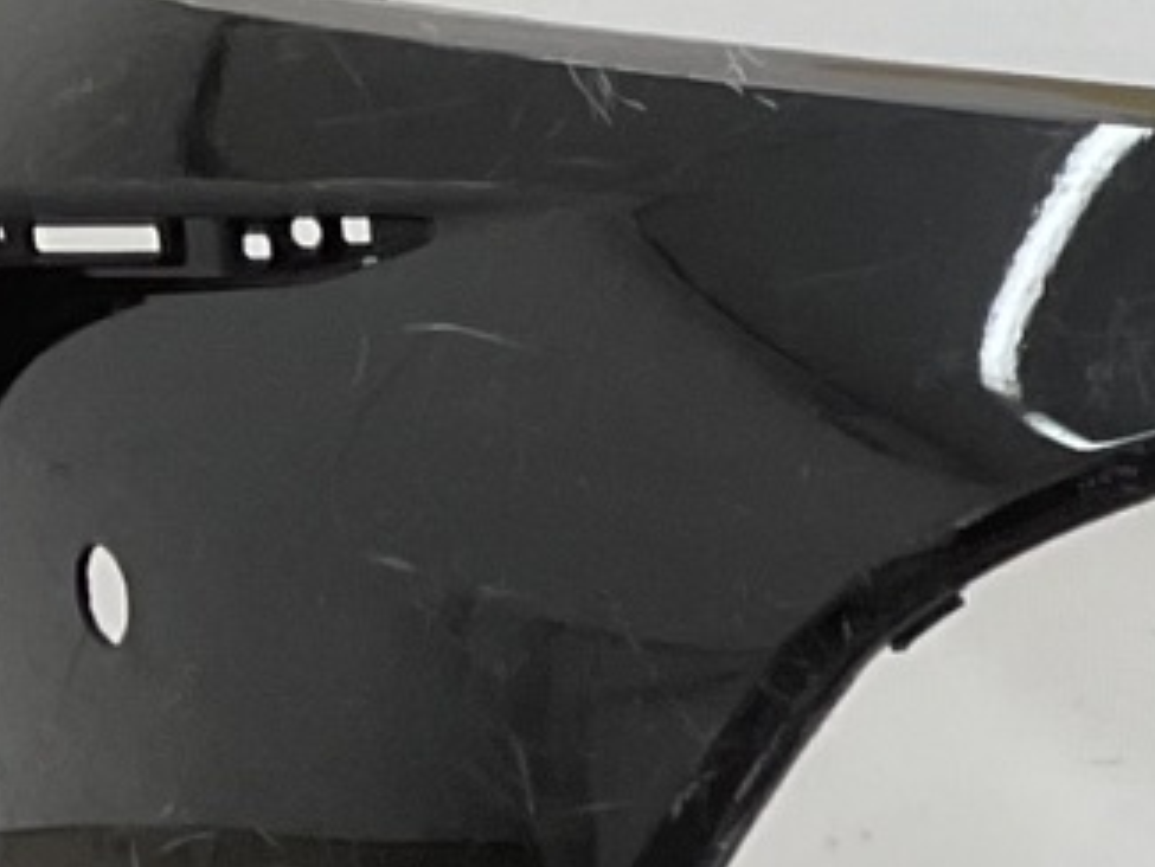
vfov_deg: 8.2
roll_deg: -0.3
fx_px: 6008
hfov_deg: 9.2
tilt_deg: -7.3
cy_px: 263
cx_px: 3277
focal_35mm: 180
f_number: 1.8
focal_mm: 3
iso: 16
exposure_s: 1/154
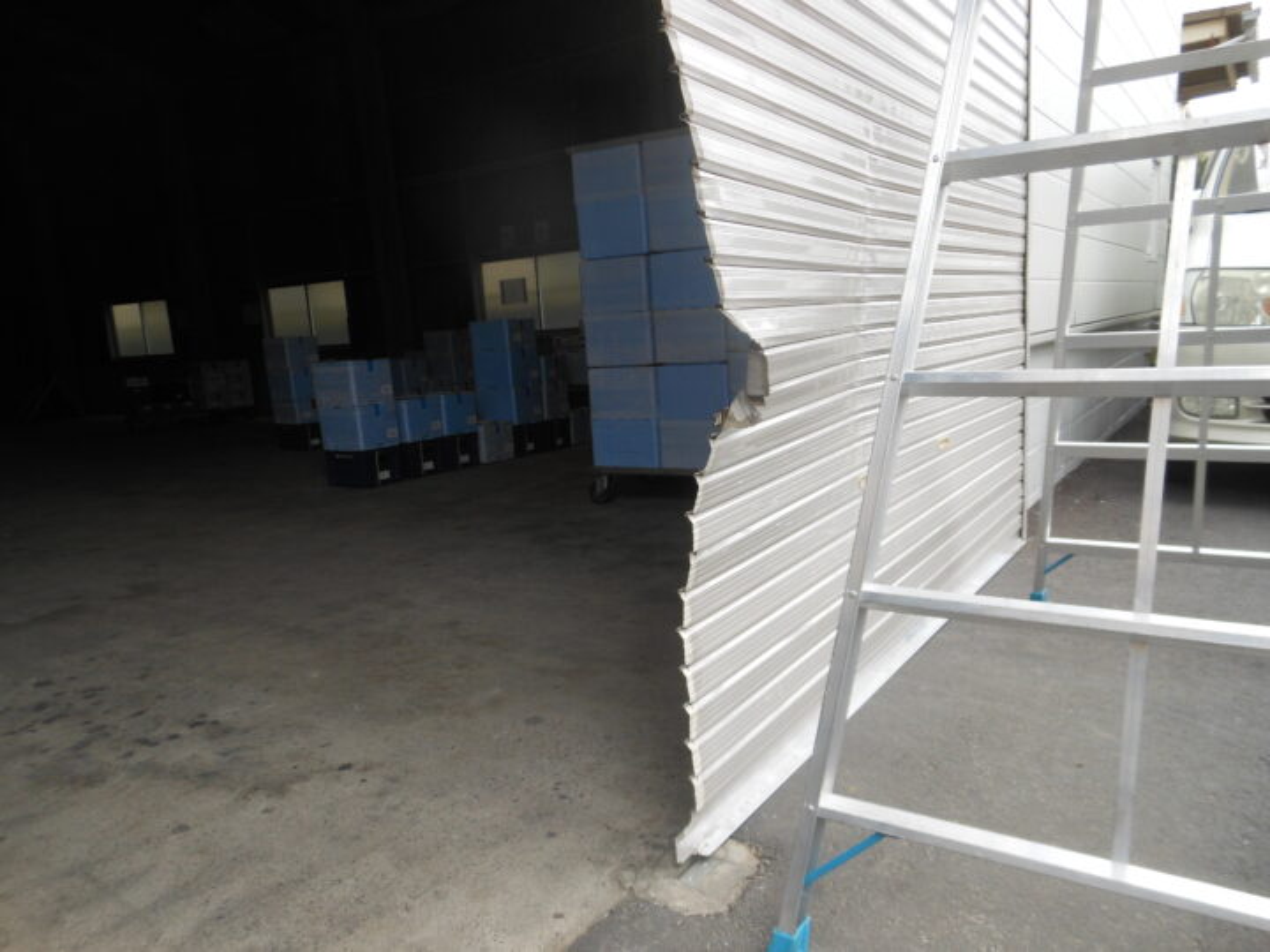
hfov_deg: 69.4
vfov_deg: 54.9
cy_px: 476
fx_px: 917
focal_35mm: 25
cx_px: 635
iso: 80
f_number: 3.2
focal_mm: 4.5
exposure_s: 1/125
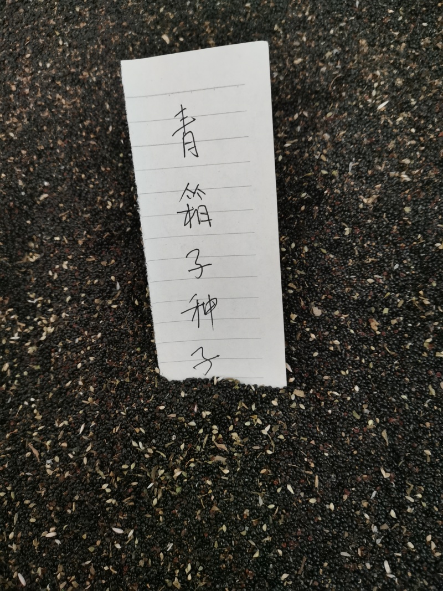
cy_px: 296
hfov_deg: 51.3
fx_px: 461
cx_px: 222
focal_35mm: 27
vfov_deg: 65.3
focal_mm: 5.58
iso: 640
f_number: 1.8
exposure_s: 1/33.3
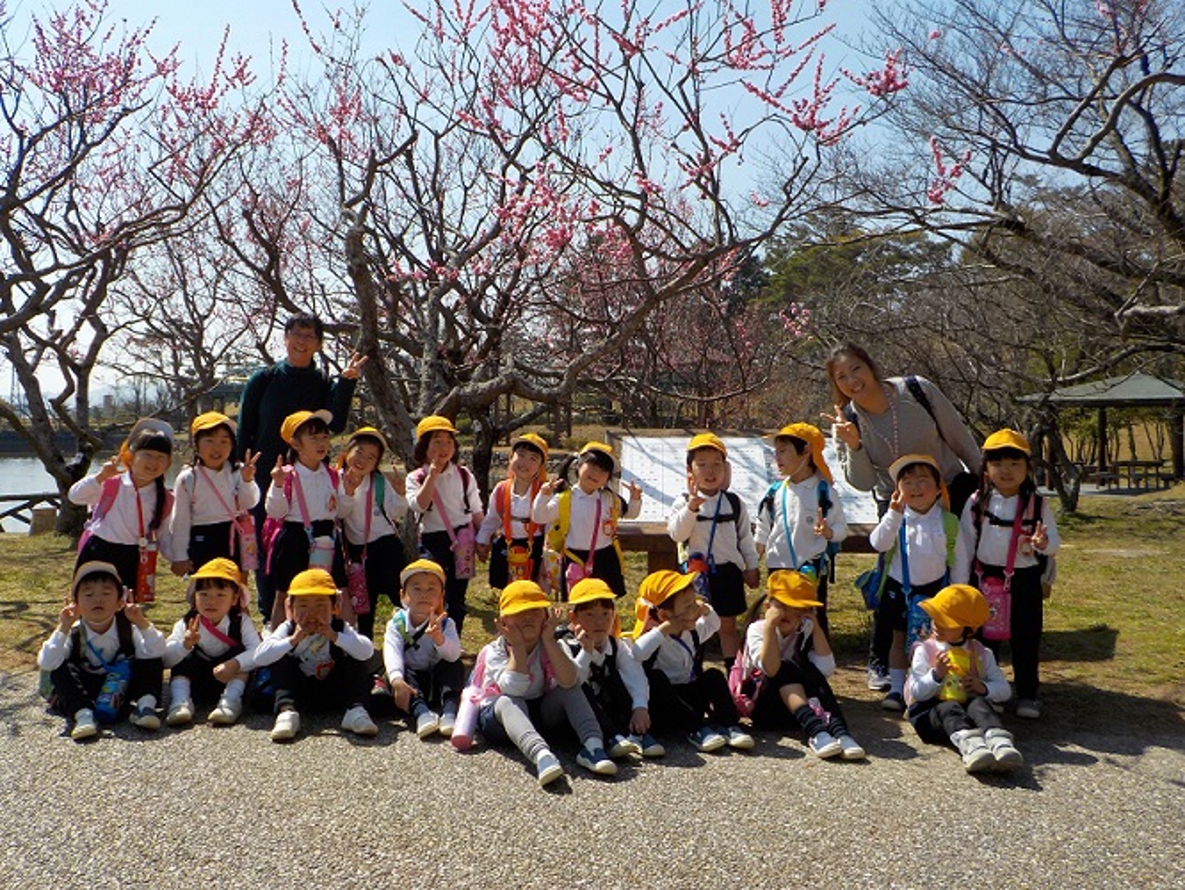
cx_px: 592
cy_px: 445
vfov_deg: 46.8
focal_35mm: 30
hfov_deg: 59.9
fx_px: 1027
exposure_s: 1/1250
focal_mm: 4.1
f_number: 3.3
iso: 125
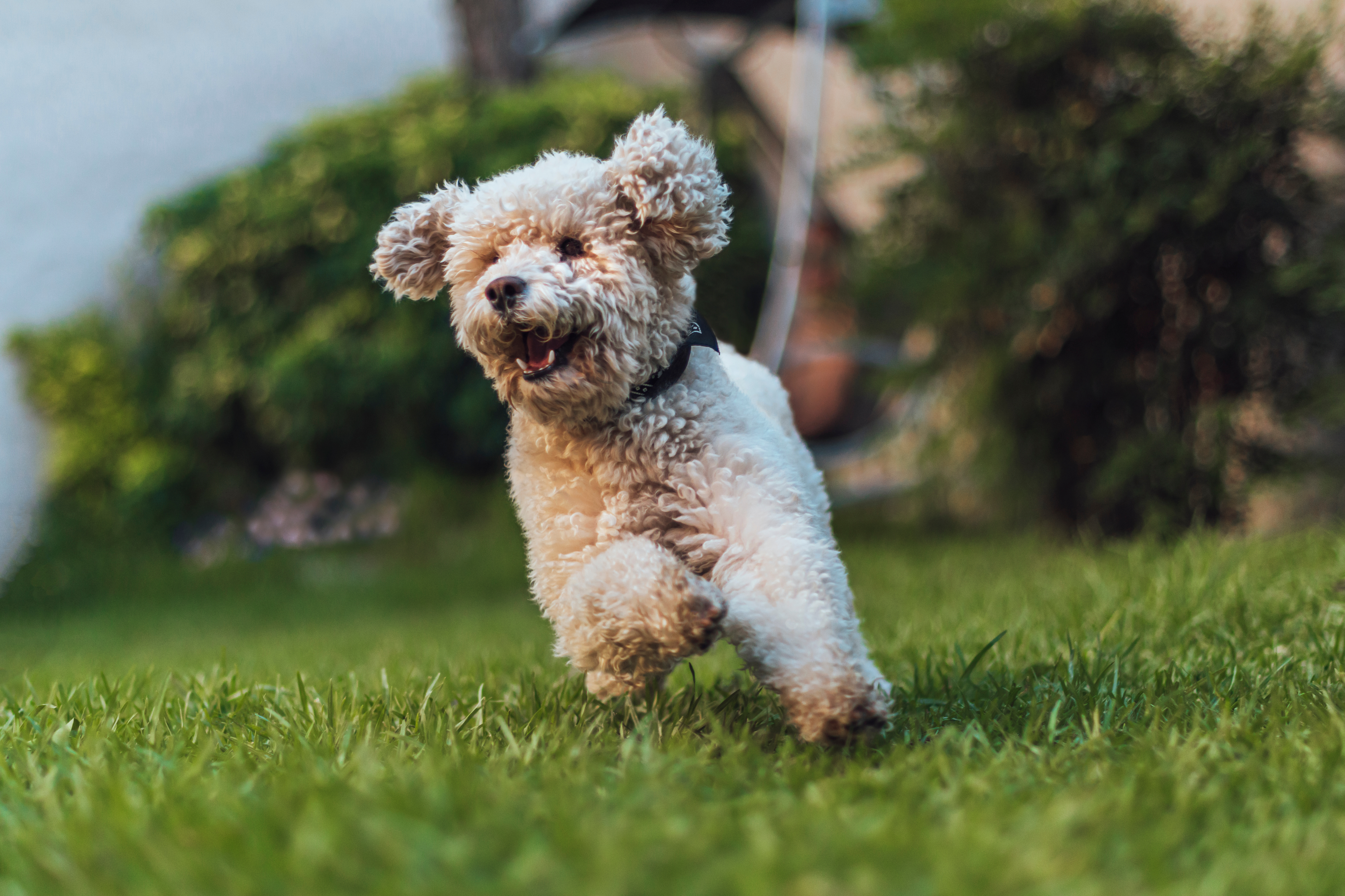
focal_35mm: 75
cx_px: 672
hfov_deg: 27.0
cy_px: 448
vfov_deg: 18.2
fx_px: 2802
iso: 200
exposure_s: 1/2000
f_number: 1.4
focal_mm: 50
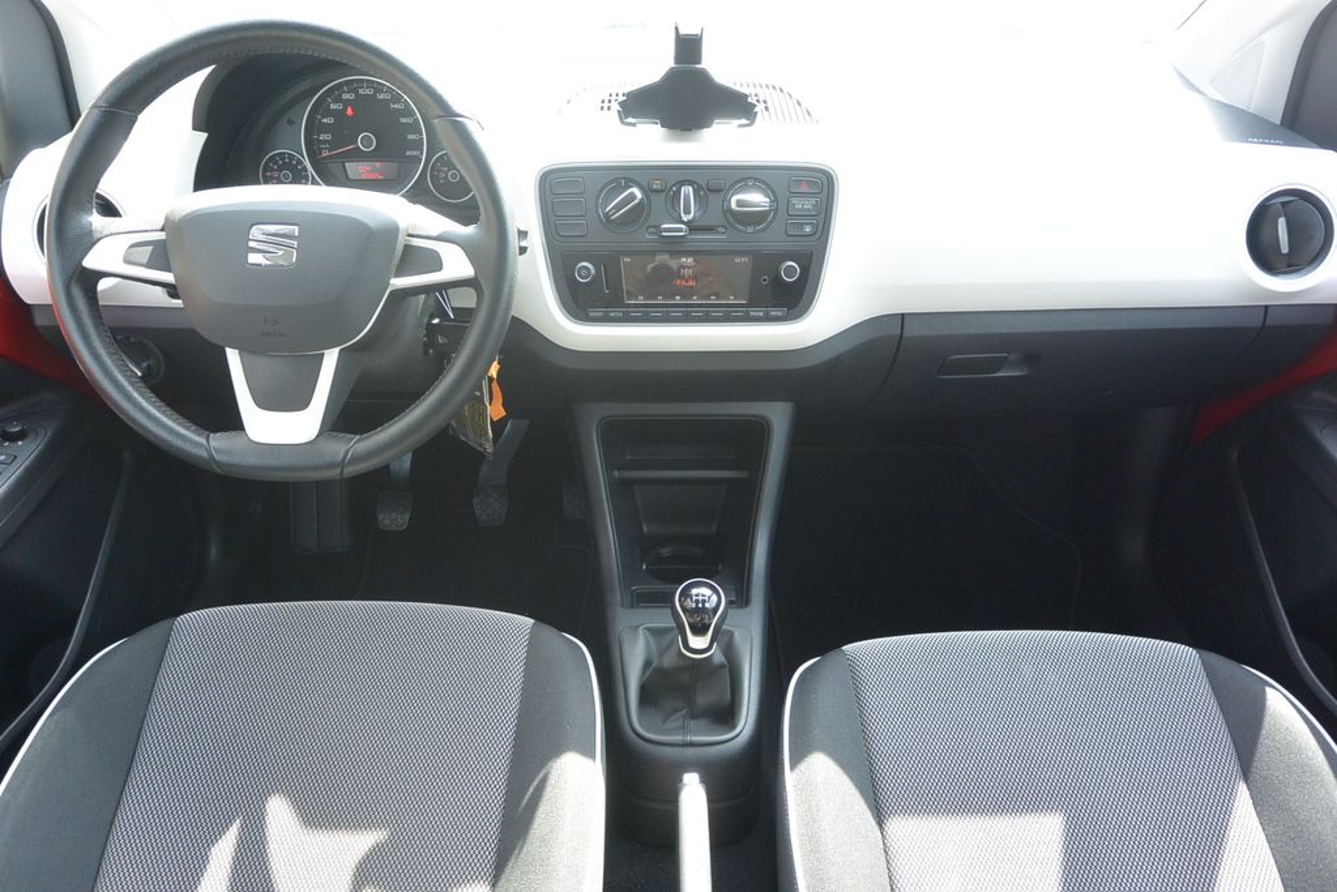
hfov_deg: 67.4
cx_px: 668
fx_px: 1003
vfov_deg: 47.9
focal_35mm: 27
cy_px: 446
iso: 220
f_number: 3.5
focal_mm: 10
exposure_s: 1/125
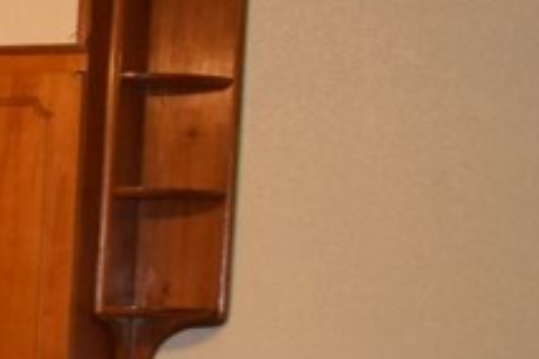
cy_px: 360
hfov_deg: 9.7
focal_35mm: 167
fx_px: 2500
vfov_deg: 8.2
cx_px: -1021
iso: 800
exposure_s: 1/60
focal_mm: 14
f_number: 5
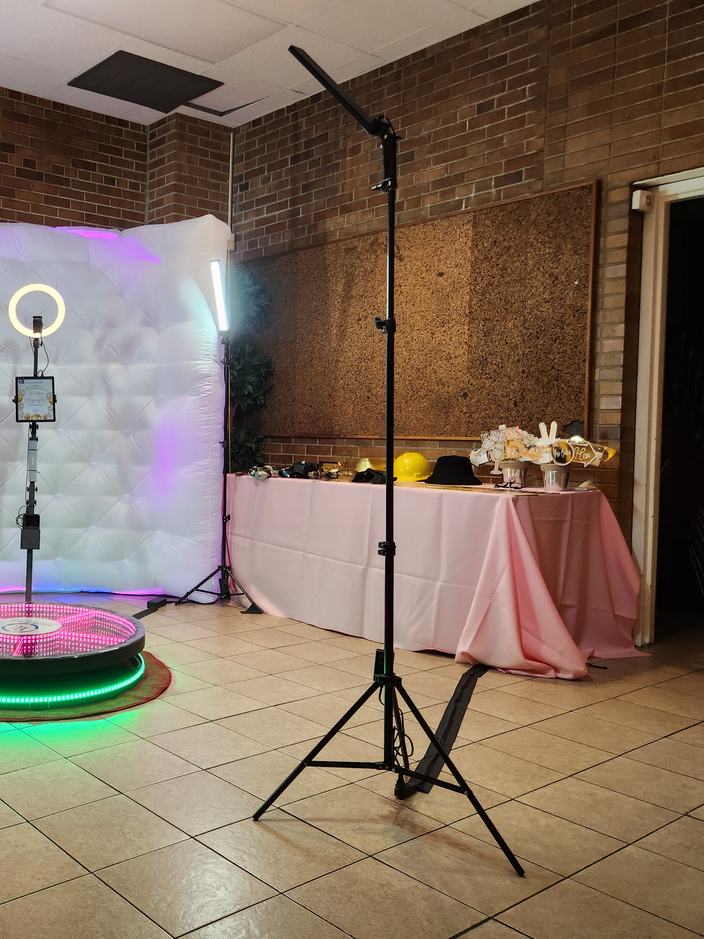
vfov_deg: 58.4
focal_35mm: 31
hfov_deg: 42.5
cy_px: 469
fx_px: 841
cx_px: 101
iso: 200
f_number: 1.8
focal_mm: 5.4
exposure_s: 1/120
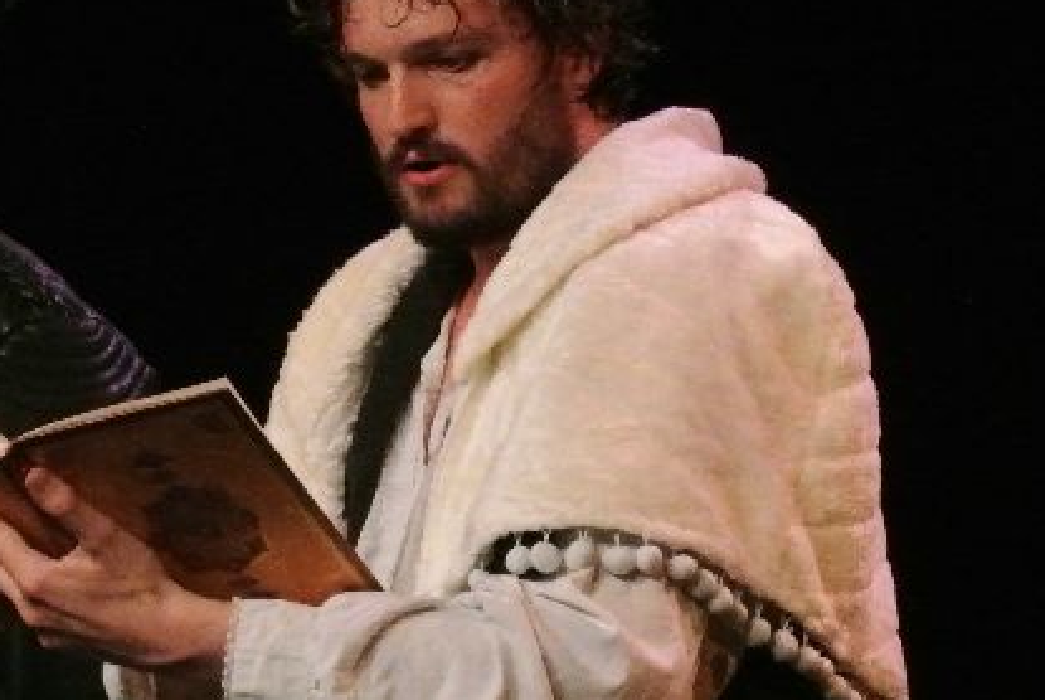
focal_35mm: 320
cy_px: 497
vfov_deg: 4.3
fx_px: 9302
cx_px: 307
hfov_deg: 6.4
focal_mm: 61.6
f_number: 10
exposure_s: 1/60
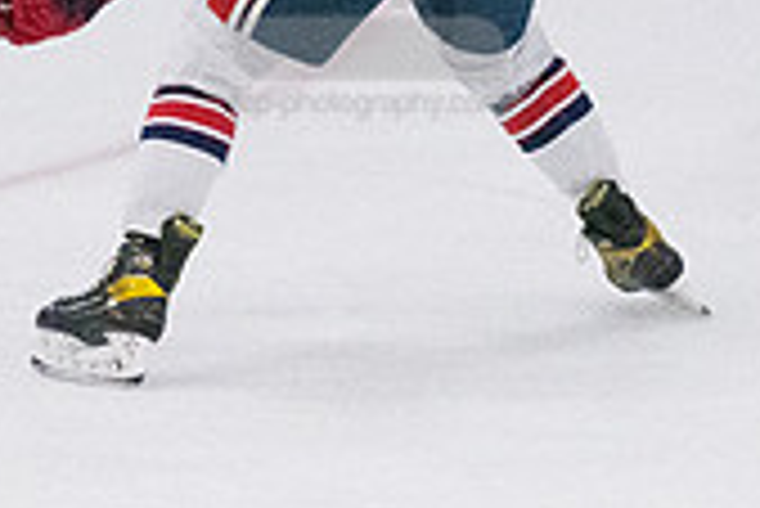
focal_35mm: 924
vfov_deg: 1.5
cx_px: 369
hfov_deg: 2.2
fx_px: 19523
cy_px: -40
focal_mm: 180
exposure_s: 1/1600
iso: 8000
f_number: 5
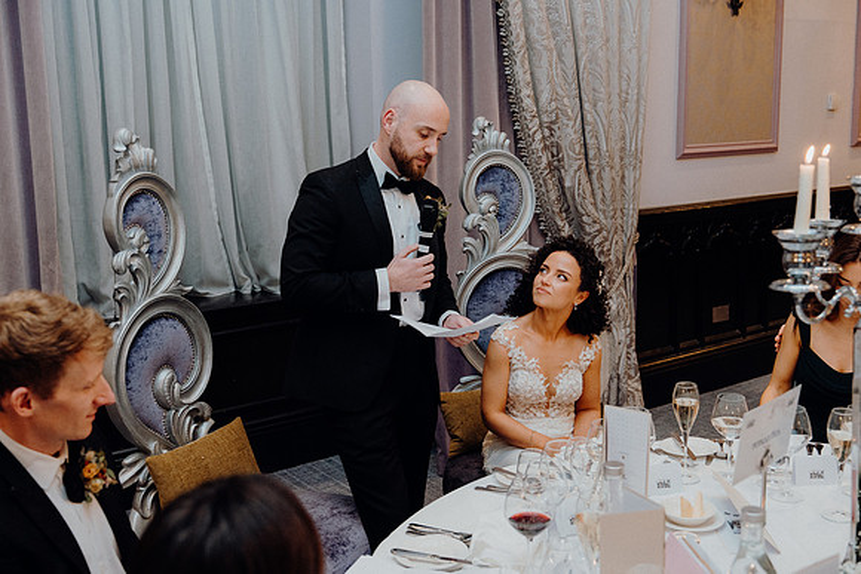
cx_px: 430
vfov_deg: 33.4
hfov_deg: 48.4
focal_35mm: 40
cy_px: 287
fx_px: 957
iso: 2500
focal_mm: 40
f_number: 3.5
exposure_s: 1/160
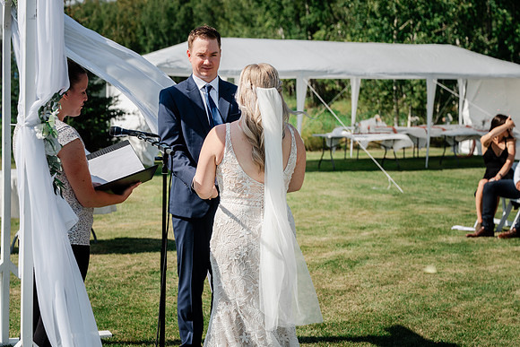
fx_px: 1011
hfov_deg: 28.8
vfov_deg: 19.5
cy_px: 174
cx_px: 260
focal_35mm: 70
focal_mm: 70
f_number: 4.5
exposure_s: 1/200
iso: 250
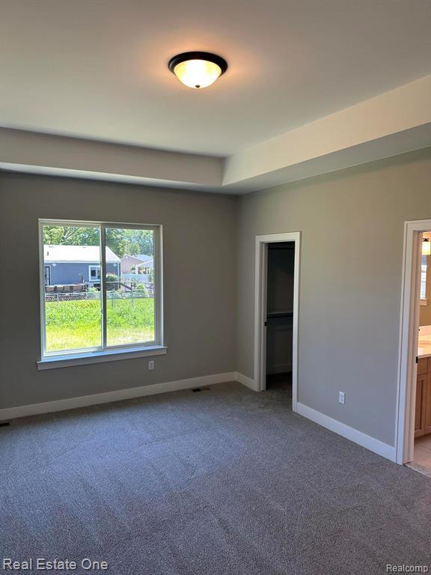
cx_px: 216
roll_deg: -1.4
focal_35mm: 24
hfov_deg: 56.8
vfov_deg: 71.6
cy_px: 288
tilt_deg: -3.5
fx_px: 398
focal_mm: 6.86
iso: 100
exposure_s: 1/166
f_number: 1.78
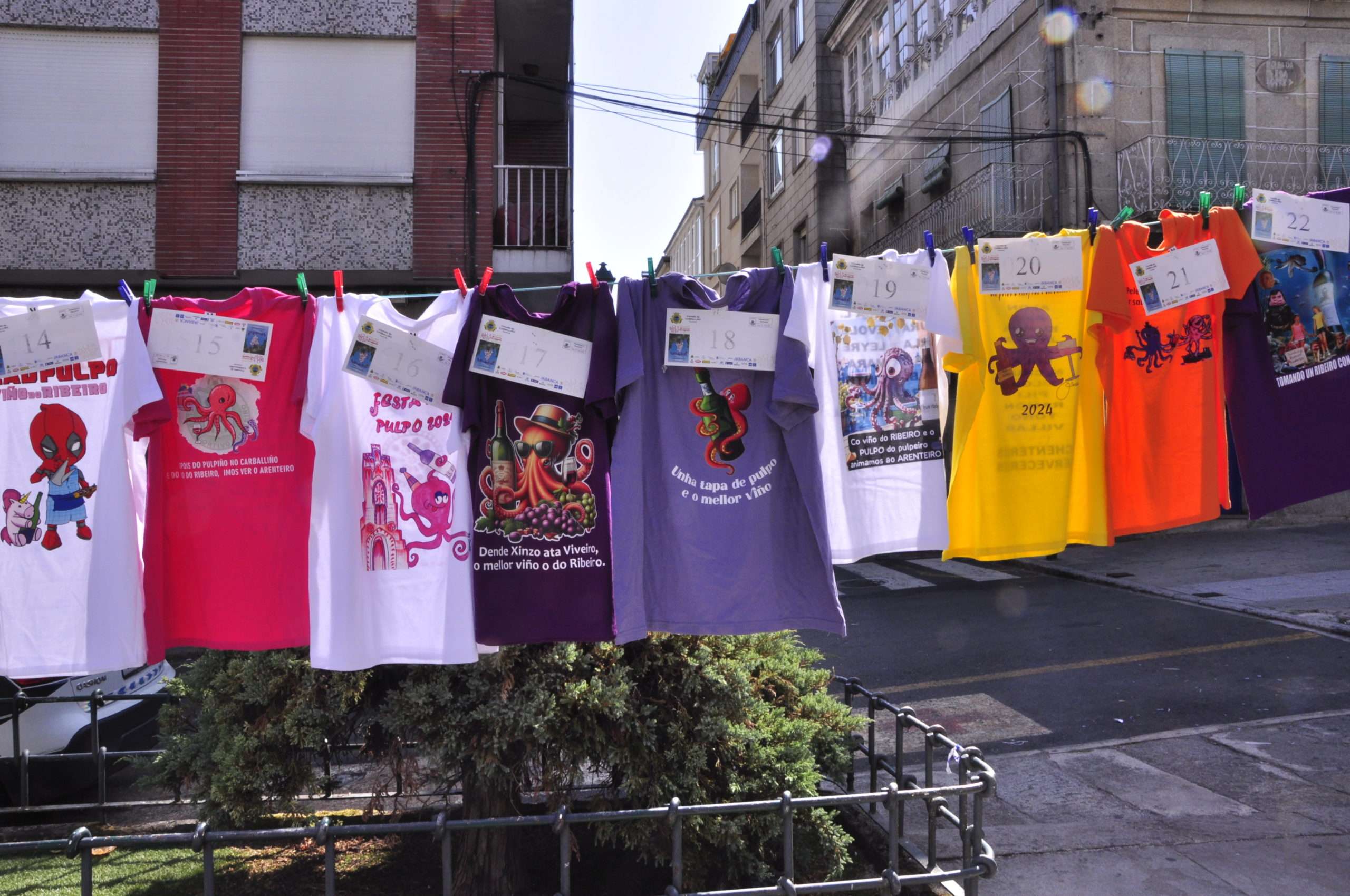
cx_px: 675
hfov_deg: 67.4
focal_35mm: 27
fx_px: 1011
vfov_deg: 47.8
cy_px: 448
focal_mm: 18
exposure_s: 1/100
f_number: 18
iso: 320
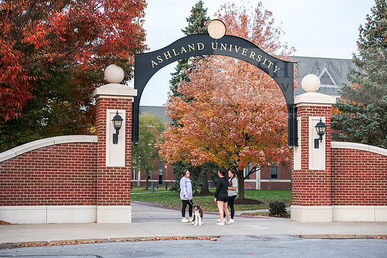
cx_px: 194
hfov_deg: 28.8
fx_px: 753
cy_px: 129
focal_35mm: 70
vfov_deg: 19.5
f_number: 3.5
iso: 2000
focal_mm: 70
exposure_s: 1/250
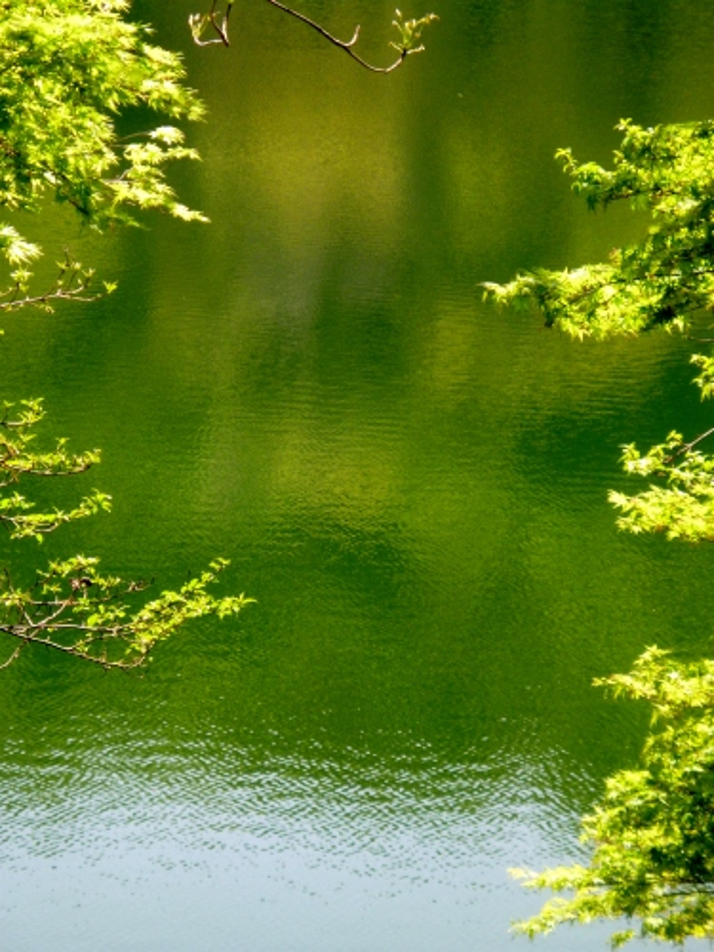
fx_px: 3300
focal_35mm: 120
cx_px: 357
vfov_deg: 16.4
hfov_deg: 12.3
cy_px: 476
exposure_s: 1/125
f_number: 5.9
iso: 200
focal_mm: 21.5
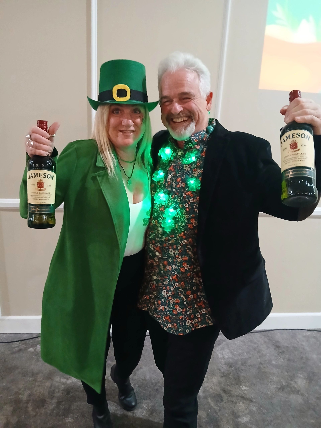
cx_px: 160
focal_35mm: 26
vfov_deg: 67.3
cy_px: 214
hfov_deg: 53.1
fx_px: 321
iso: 800
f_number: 1.8
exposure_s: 1/17.1
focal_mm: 3.98
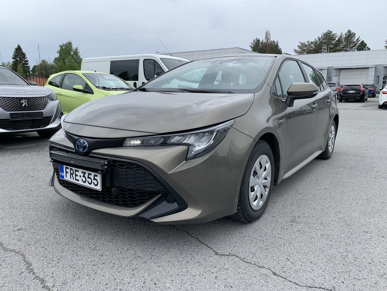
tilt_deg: -9.0
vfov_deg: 53.1
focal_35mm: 26
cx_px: 194
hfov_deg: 67.3
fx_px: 291
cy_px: 146
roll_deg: +0.8
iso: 25
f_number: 1.8
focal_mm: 4.25
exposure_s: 1/849
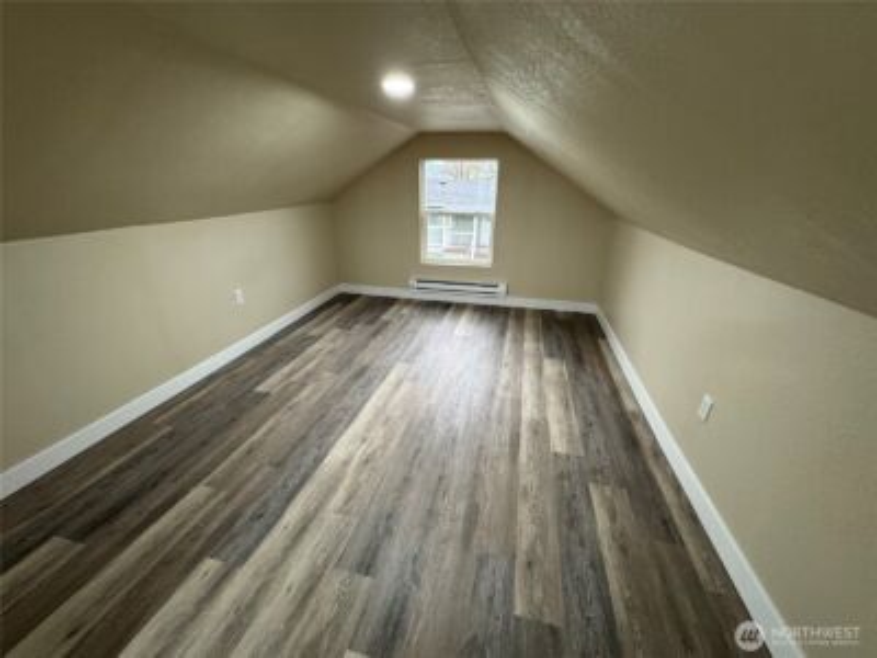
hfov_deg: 102.1
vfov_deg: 85.7
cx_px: 438
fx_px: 355
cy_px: 329
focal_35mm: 14
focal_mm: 2.22
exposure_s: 1/60
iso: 320
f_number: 2.2
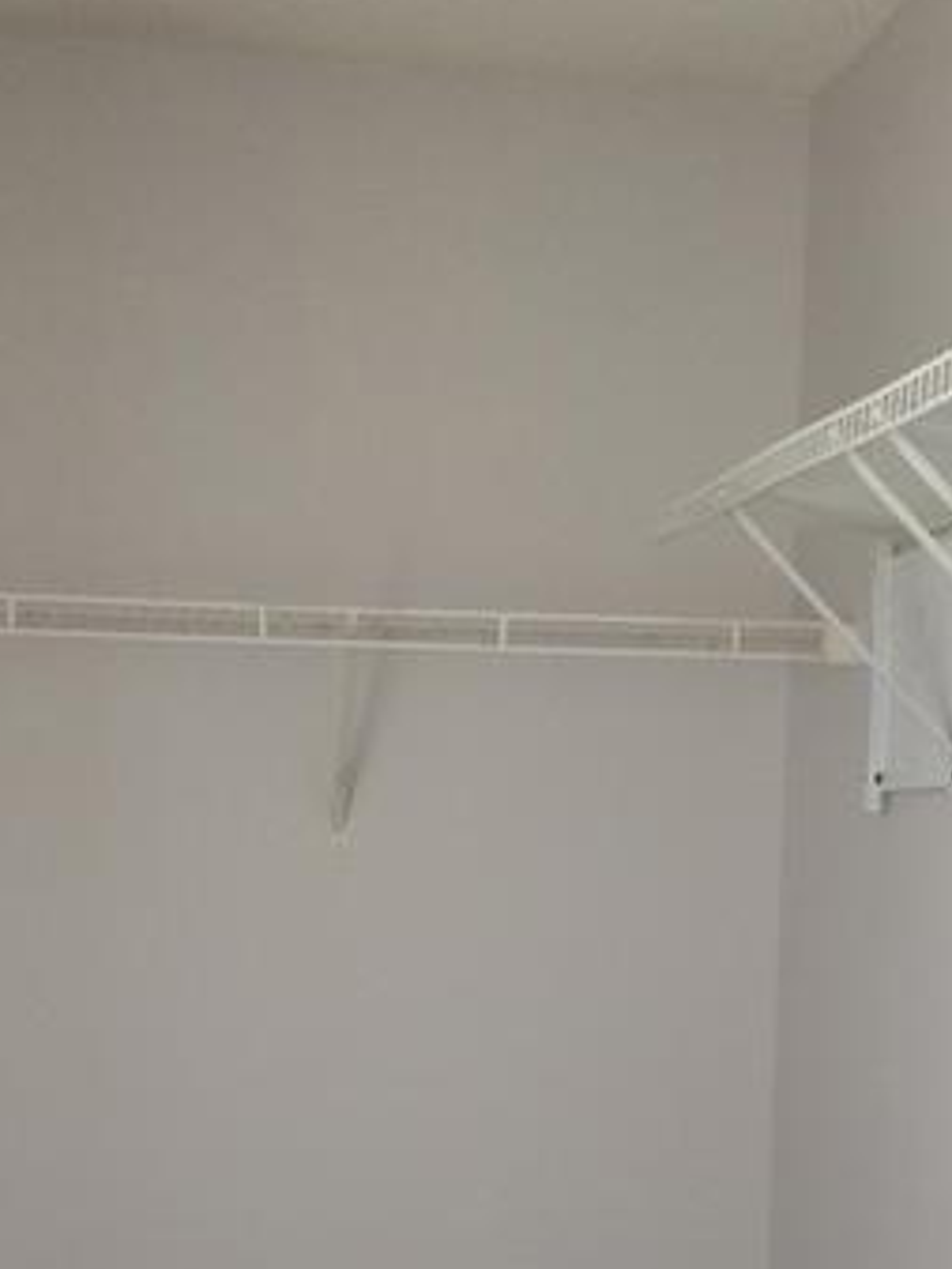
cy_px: 1118
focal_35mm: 66
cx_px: 538
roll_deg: -0.4
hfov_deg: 22.3
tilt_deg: -5.6
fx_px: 2419
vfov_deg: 28.4
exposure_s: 1/146
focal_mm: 4.15
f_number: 2.2
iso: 32
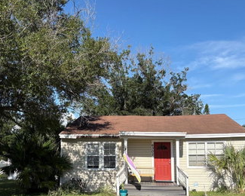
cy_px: 133
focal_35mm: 40
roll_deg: +0.5
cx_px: 128
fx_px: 290
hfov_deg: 45.8
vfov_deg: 36.9
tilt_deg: +5.3
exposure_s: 1/2985
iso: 50
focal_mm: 5.96
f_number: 1.6
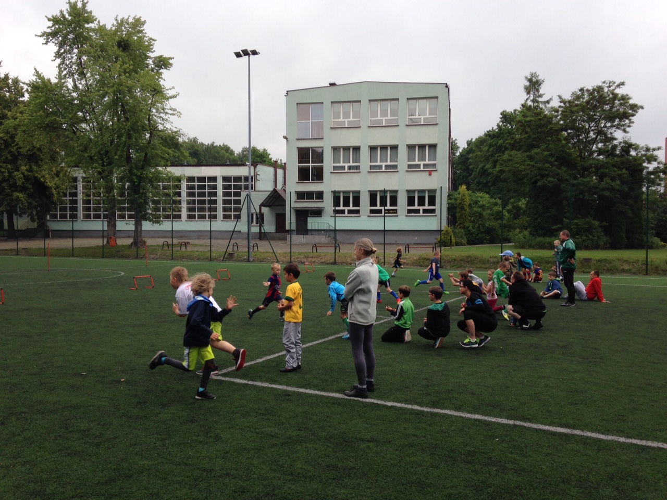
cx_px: 334
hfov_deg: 55.4
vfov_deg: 42.9
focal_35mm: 33
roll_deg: -2.0
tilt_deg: +0.0
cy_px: 250
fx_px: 636
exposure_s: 1/282
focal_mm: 4.12
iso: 50
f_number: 2.4
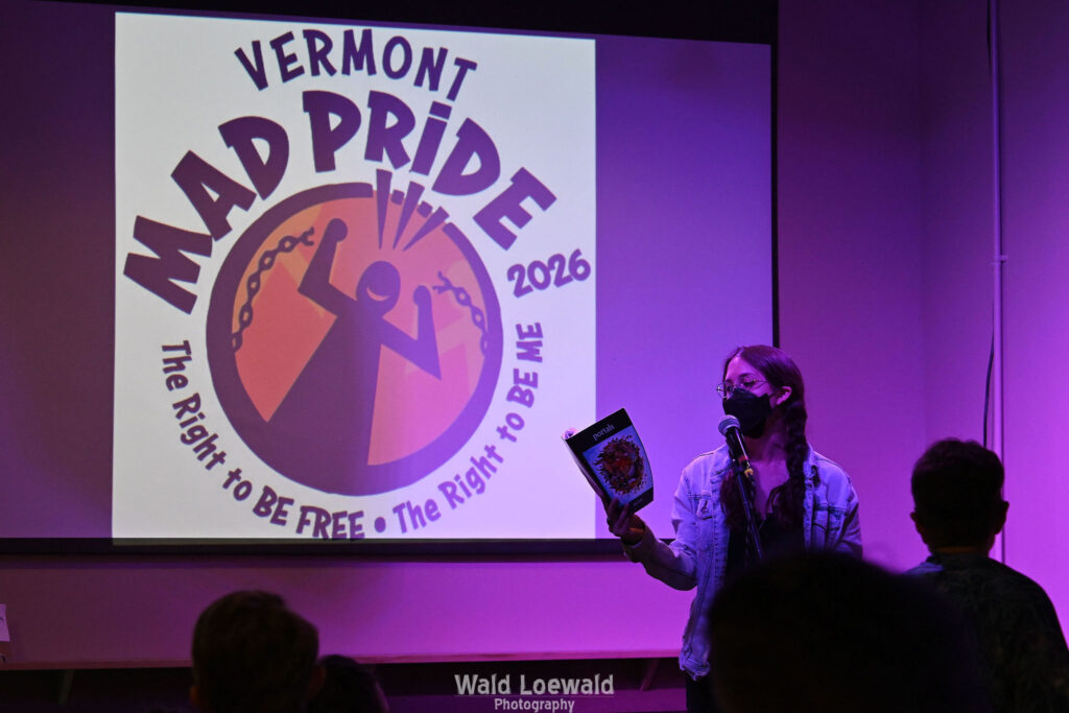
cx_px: 534
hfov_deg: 18.2
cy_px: 356
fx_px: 3341
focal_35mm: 112
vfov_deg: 12.2
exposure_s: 1/200
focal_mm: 75
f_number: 4
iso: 2500
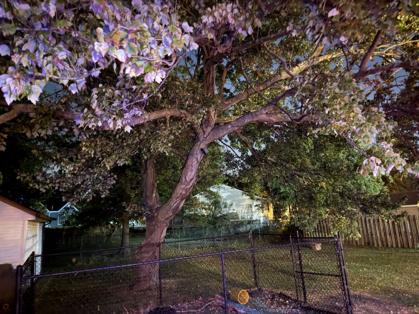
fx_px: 291
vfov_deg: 56.8
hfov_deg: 71.6
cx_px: 210
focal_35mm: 24
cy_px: 157
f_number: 1.78
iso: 5000
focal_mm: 6.76
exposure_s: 1
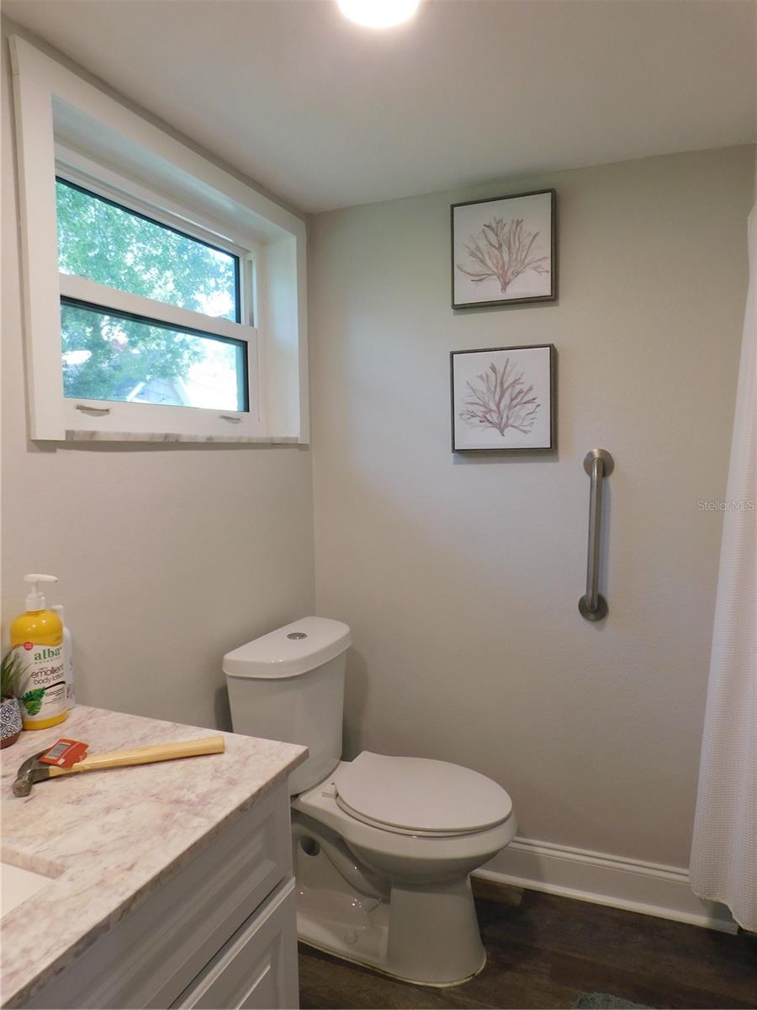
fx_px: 671
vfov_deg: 73.9
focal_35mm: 23
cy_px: 505
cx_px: 378
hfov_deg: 58.9
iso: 125
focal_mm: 4
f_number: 3
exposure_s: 1/30
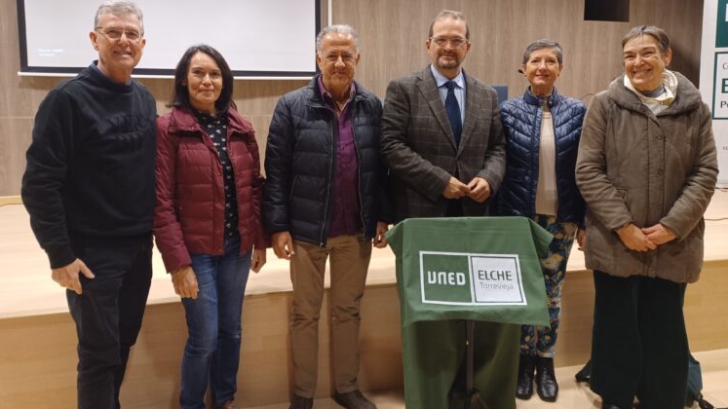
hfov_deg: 67.9
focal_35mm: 28
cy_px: 149
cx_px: 356
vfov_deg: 41.1
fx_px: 540
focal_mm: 4.6
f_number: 1.8
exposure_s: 1/25
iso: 320
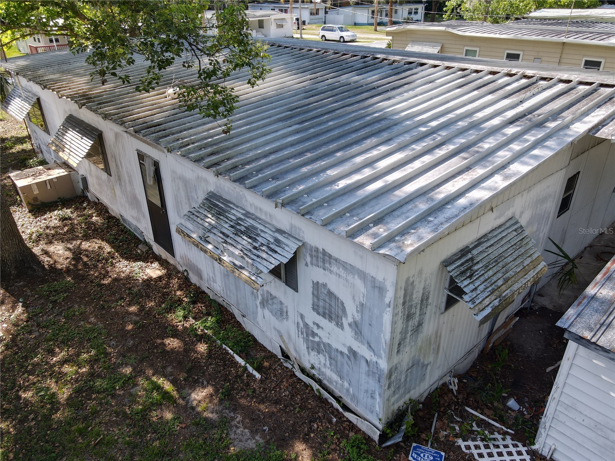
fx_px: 426
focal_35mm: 24
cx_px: 308
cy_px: 230
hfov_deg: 71.6
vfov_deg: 56.8
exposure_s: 1/160
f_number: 2.8
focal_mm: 4.5
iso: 110
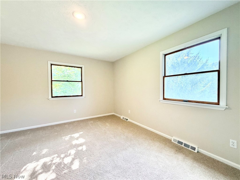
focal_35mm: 14
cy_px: 90
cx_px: 120
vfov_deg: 85.7
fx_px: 97
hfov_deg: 102.1
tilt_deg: +0.0
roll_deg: +0.3
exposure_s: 1/120
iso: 200
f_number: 2.2
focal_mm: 2.22
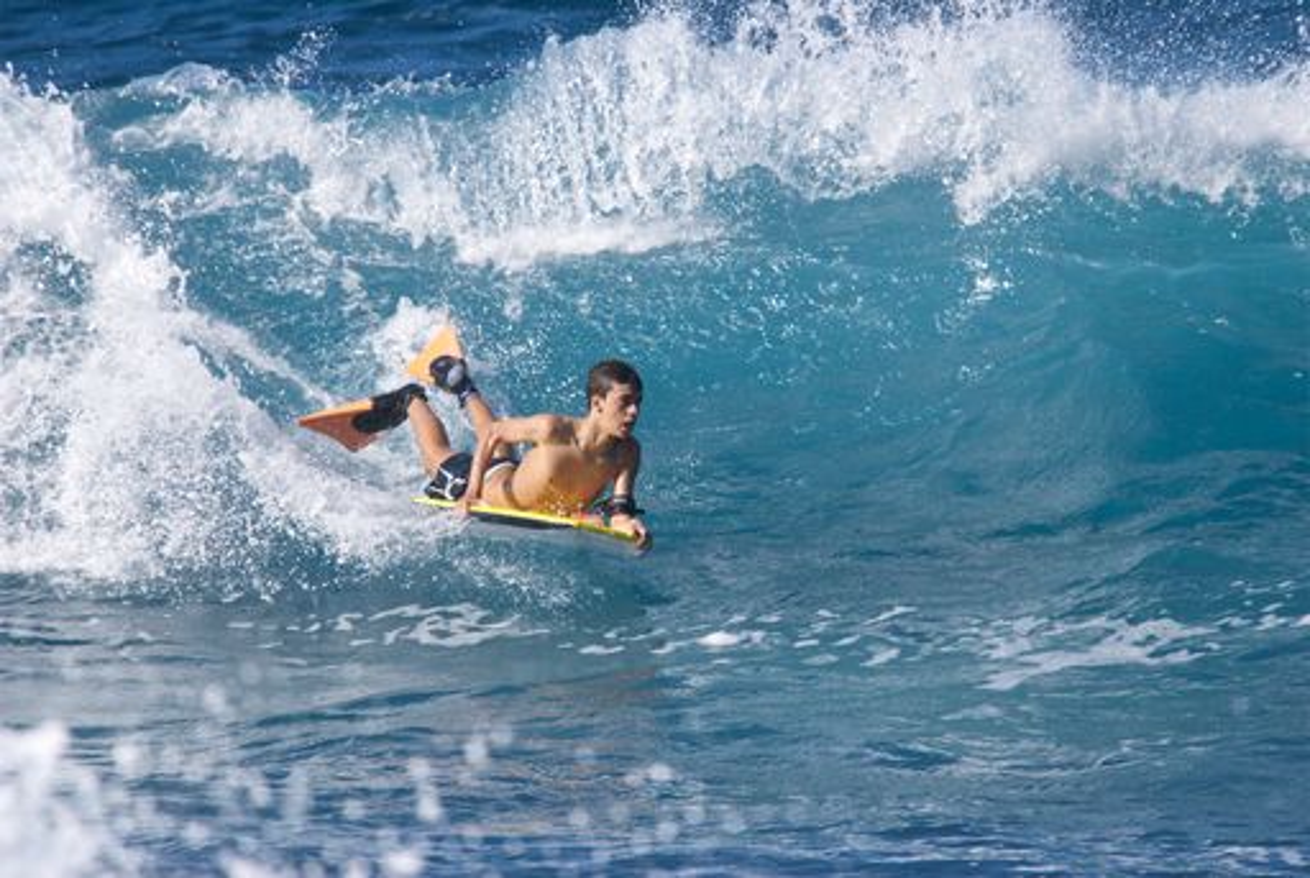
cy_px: 439
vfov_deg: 2.2
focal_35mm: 630
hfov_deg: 3.3
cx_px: 655
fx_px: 22958
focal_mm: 420
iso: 200
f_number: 6.3
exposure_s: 1/1000
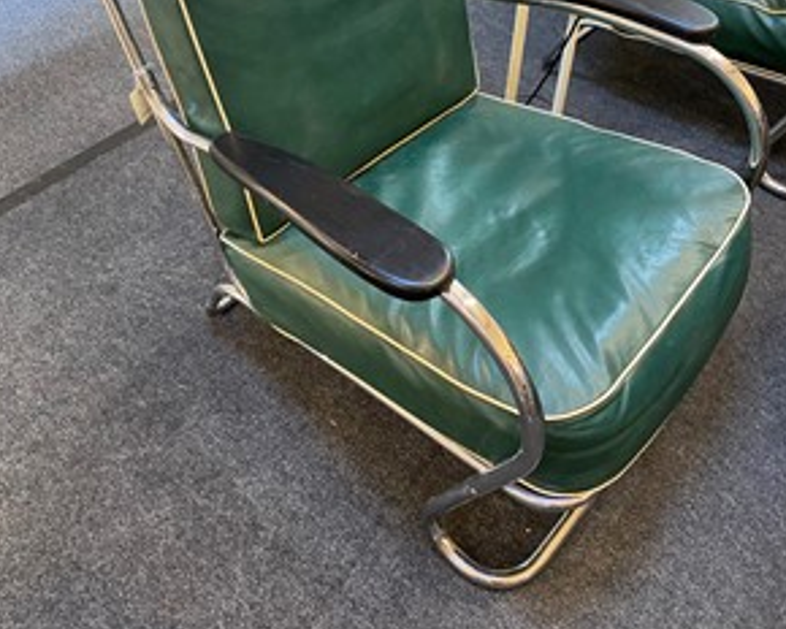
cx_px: 393
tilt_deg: -42.0
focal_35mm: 35
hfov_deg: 51.5
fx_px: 814
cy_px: 144
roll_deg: +3.2
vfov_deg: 40.8
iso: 200
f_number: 1.8
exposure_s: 1/50
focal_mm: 4.25
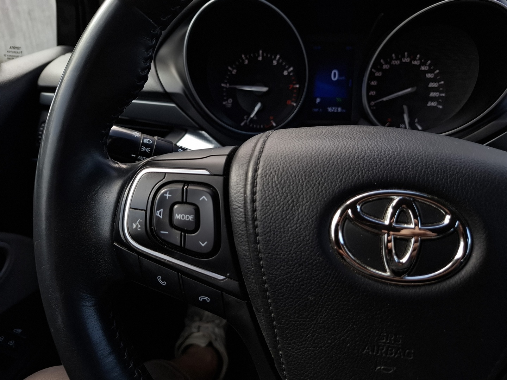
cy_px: 190
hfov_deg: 73.9
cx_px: 254
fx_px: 337
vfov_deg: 58.9
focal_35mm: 23
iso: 50
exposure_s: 1/147
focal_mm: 5.54
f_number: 1.8
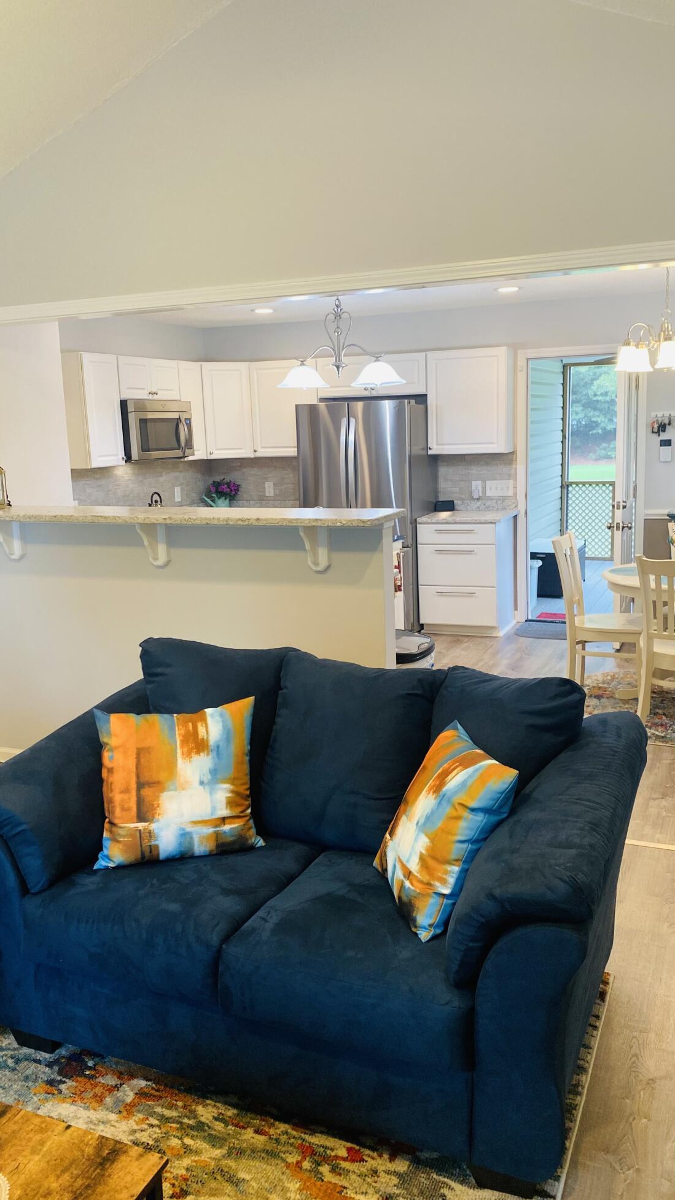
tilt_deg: -10.7
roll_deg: +1.1
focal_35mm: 29
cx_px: 352
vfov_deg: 66.1
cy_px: 604
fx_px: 923
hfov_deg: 40.2
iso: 125
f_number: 1.8
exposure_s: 1/60
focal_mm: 4.25
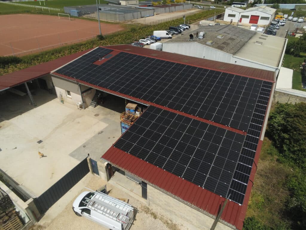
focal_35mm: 23
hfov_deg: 73.9
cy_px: 115
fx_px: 203
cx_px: 153
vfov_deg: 58.9
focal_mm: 4
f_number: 2.4
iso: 111
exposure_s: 1/3846
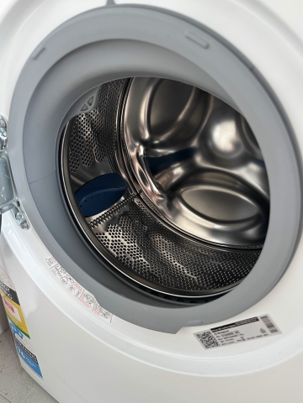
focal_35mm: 25
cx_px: 155
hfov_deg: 54.9
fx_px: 292
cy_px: 198
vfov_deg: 69.4
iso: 250
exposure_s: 1/118
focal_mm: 6.86
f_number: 1.78
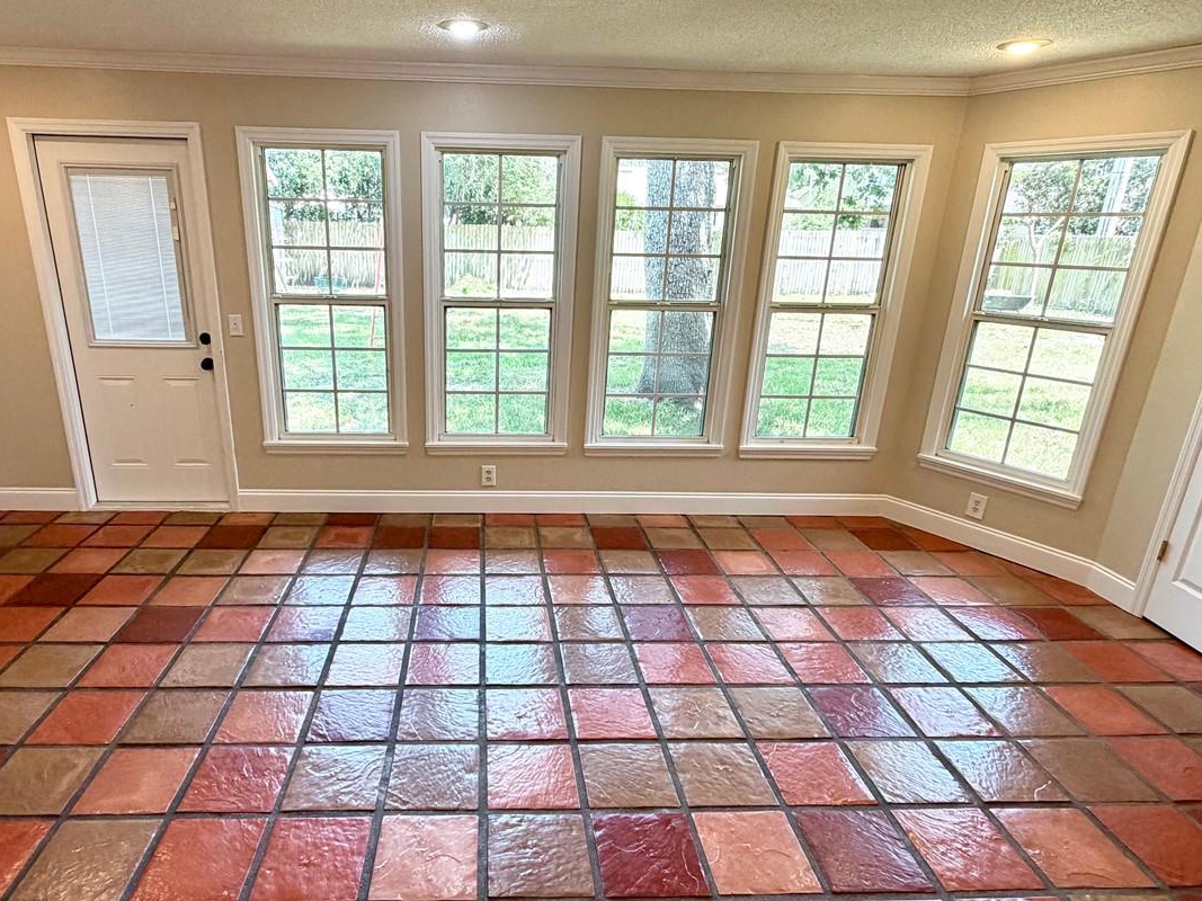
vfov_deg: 63.4
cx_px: 518
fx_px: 729
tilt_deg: -19.7
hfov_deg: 78.6
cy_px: 474
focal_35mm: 21
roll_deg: -1.3
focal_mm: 2.22
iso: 160
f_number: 2.2
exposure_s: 1/120
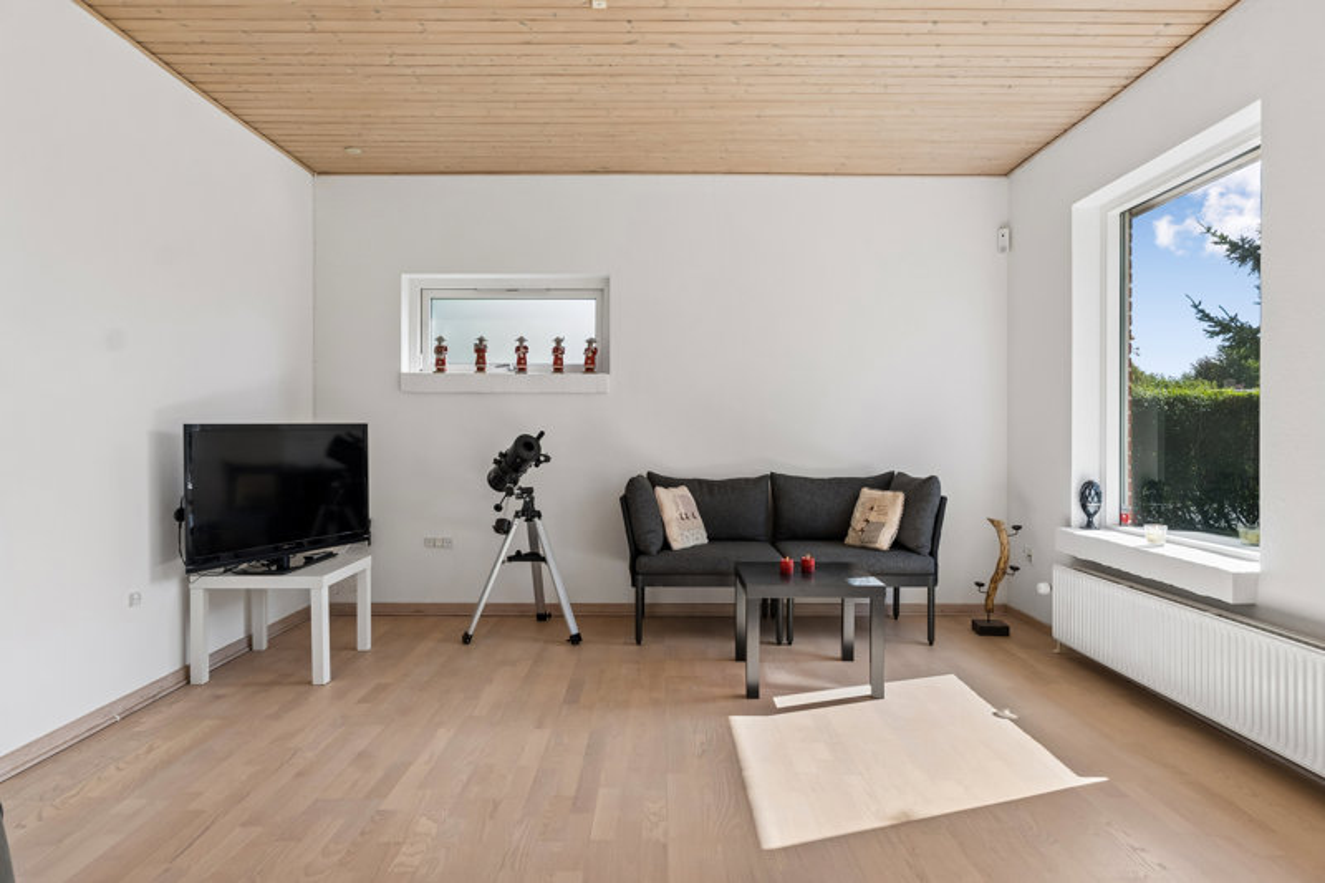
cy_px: 442
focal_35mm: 22
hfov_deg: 77.3
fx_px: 828
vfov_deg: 56.1
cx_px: 662
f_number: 8
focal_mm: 15
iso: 200
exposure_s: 1/50
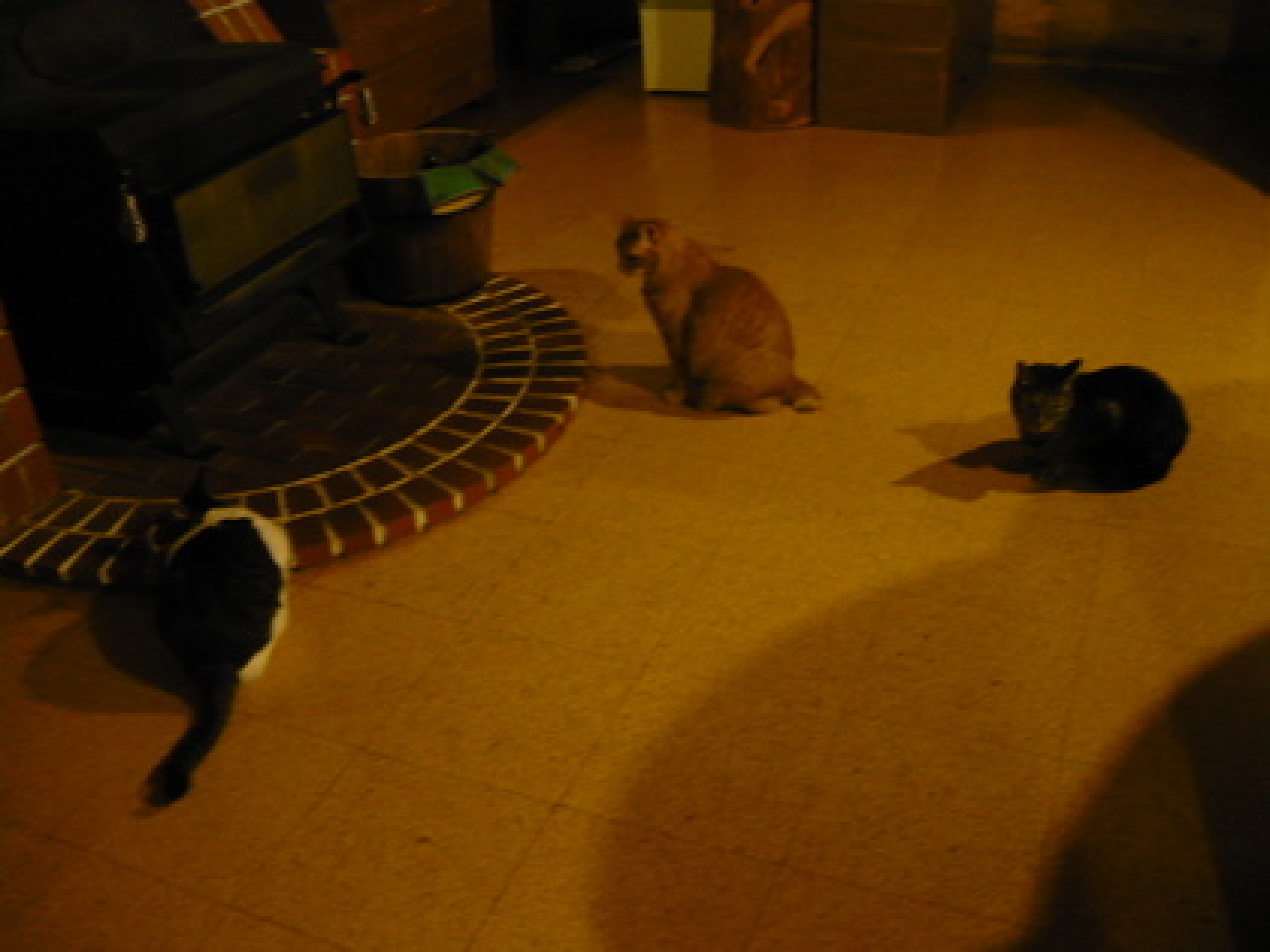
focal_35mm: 33
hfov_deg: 55.4
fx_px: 1211
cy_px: 476
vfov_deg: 42.9
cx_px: 635
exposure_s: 1/8
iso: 400
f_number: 2.8
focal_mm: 5.5
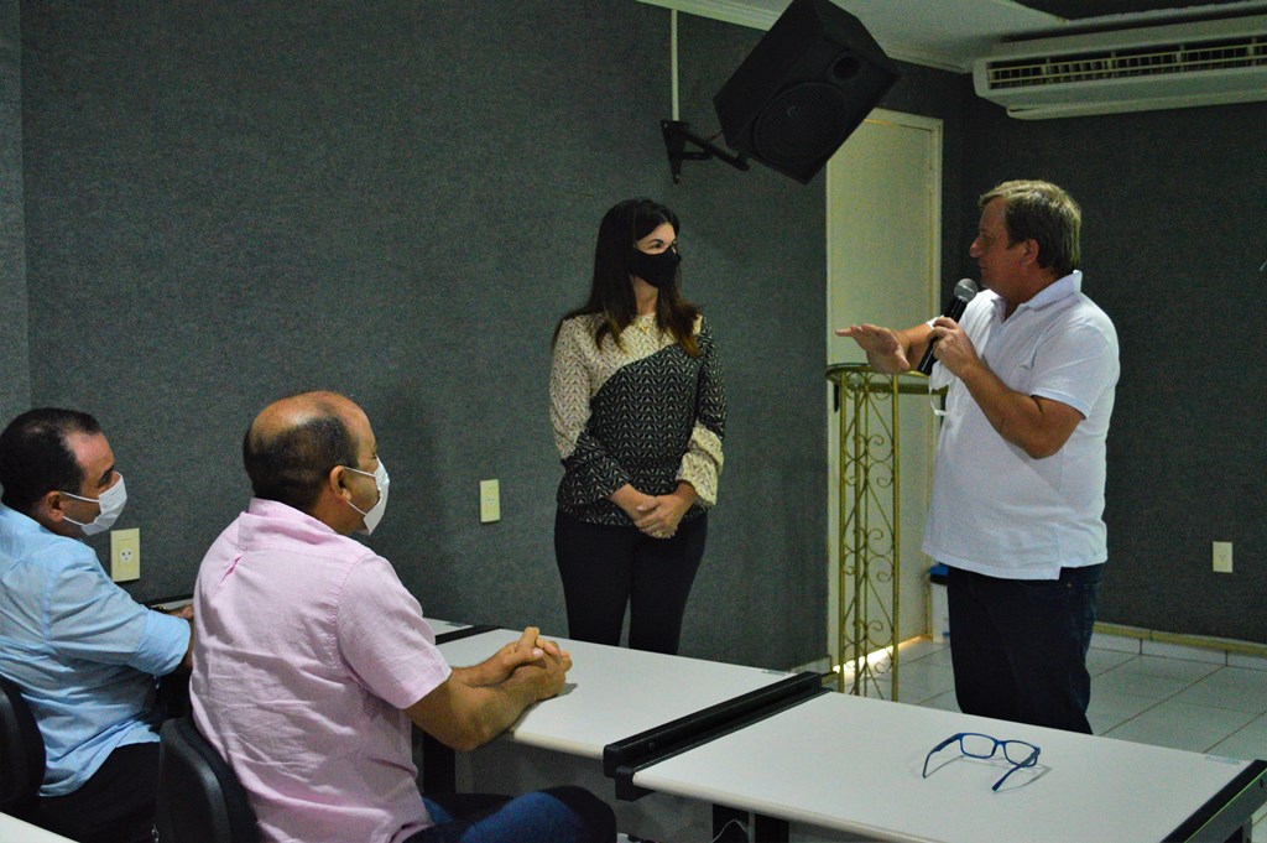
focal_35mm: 45
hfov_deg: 43.6
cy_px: 422
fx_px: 1582
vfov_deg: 29.8
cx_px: 634
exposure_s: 1/60
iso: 3200
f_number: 4.5
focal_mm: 30
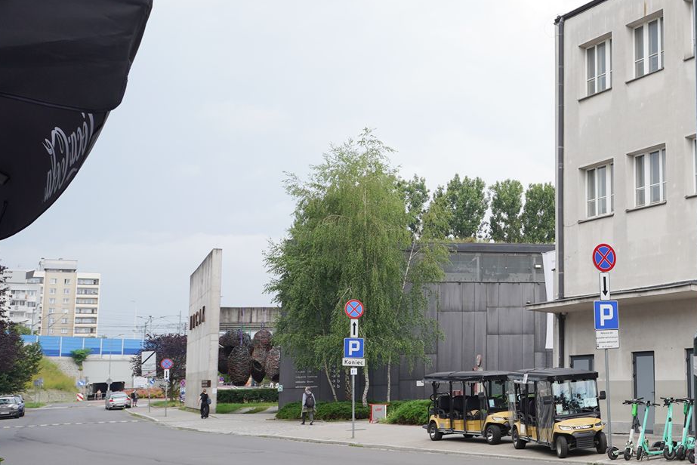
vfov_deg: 26.0
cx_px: 732
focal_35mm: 52
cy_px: 233
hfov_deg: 34.0
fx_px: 1007
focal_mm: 24
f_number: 9
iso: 100
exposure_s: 1/100
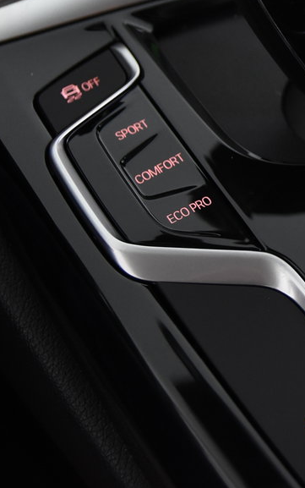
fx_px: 1397
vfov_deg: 19.7
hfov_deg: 12.1
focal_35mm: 105
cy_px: 133
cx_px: 398
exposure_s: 1/50
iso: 1600
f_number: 3.5
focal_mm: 31
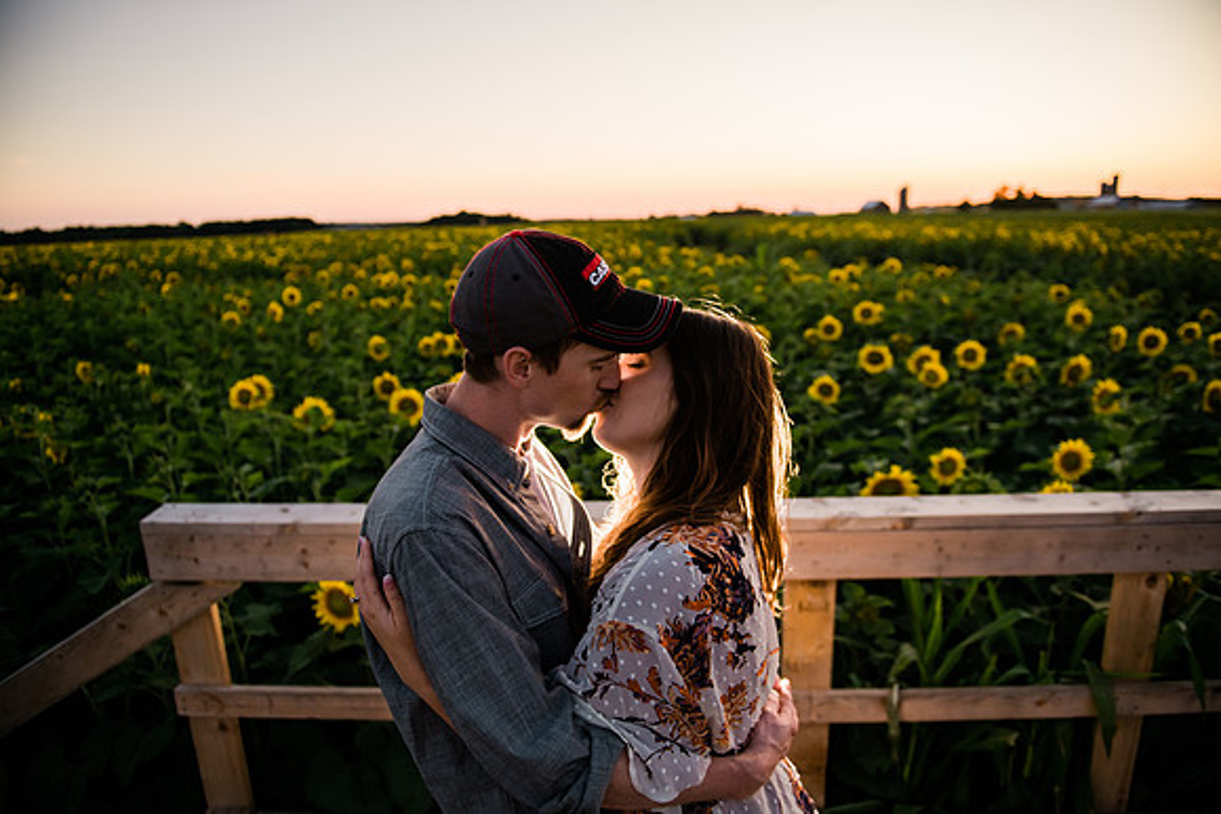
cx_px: 610
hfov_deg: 73.7
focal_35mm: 24
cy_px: 407
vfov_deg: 53.2
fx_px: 814
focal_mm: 24
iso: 320
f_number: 2.8
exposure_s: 1/500
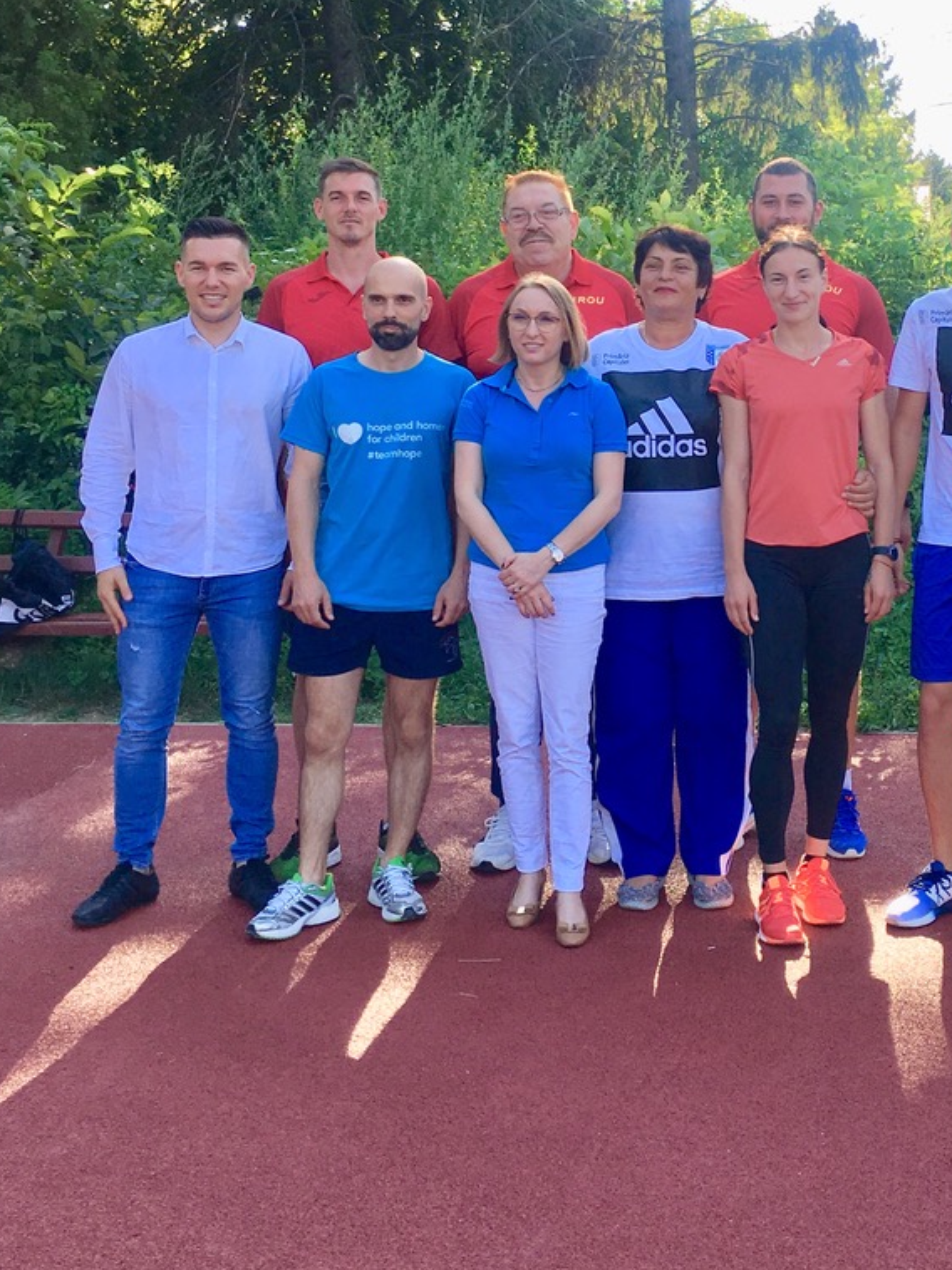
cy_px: 372
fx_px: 1798
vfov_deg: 38.2
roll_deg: +0.9
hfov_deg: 29.0
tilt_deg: -3.1
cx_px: 754
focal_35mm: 49
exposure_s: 1/386
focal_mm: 4.15
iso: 25
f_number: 2.2
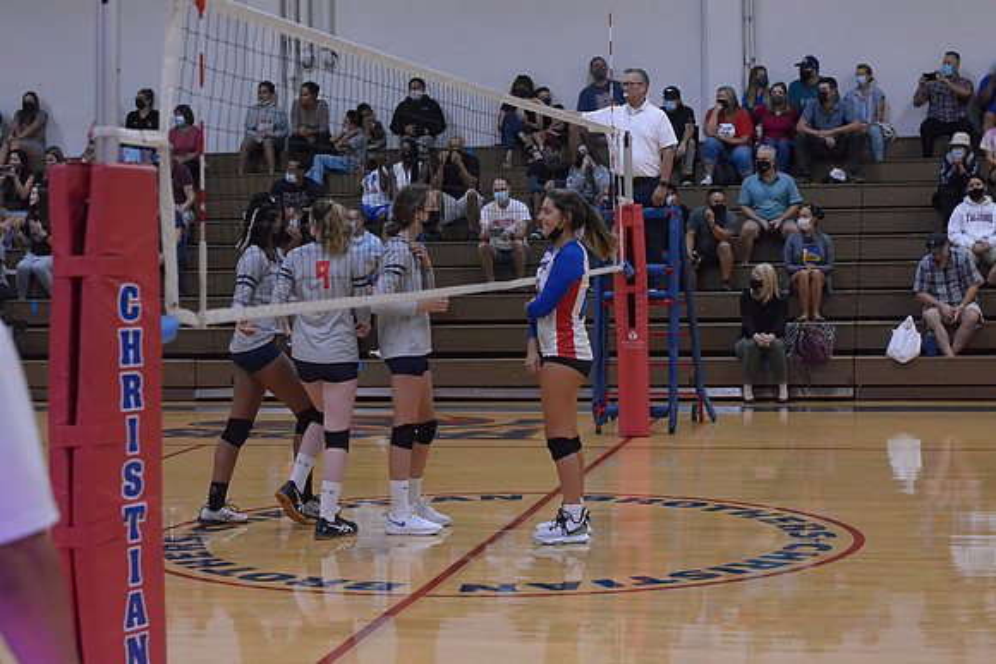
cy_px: 332
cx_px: 498
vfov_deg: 18.2
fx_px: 2075
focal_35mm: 75
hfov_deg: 27.0
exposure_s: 1/640
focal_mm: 50
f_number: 3.5
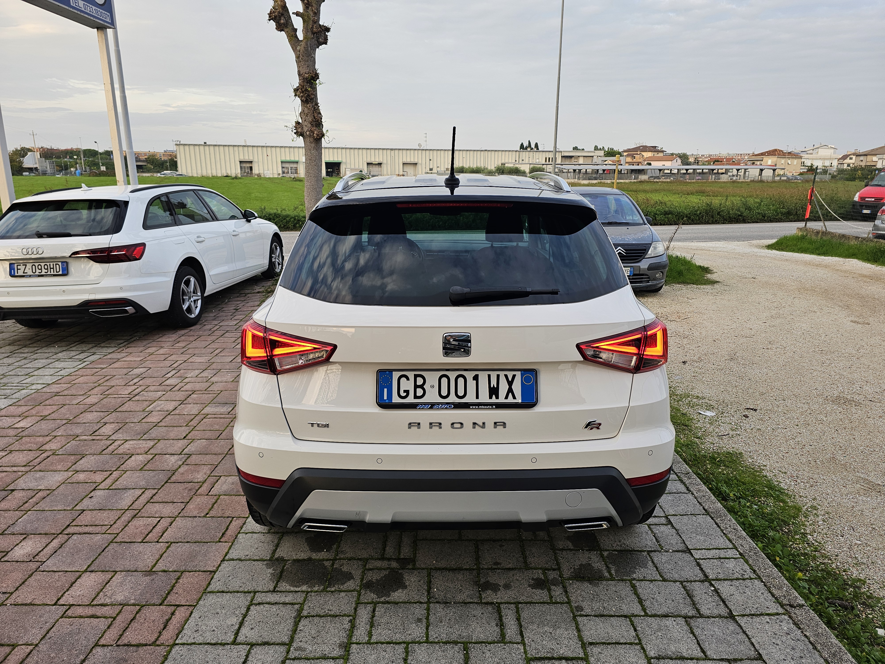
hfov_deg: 73.9
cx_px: 442
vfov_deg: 58.9
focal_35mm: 23
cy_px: 332
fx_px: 588
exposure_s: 1/180
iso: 32
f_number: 1.7
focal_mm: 6.3
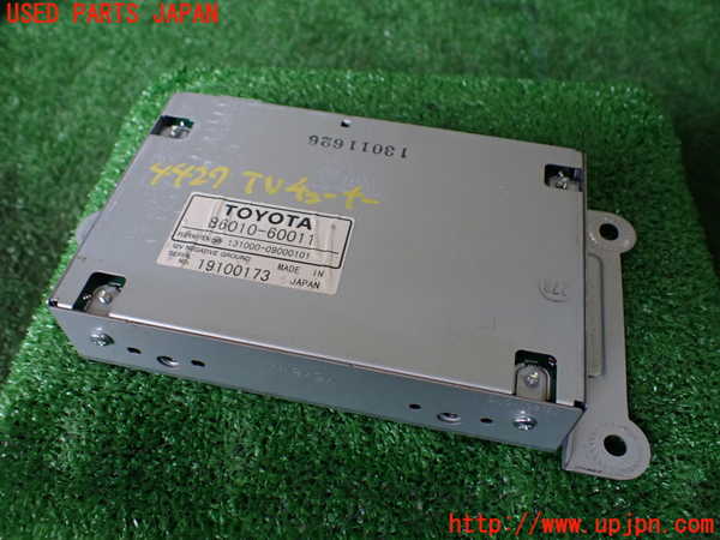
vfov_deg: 46.8
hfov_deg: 60.0
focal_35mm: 30
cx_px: 360
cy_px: 270
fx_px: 624
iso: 320
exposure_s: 1/125
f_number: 2.3
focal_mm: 5.4
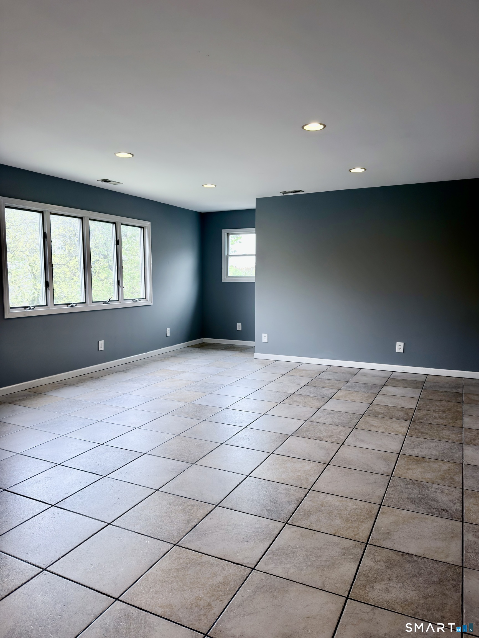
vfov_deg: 71.6
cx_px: 240
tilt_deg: -6.0
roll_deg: +0.0
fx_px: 443
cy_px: 319
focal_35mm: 24
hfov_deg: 56.8
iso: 50
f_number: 1.78
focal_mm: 6.76
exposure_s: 1/181
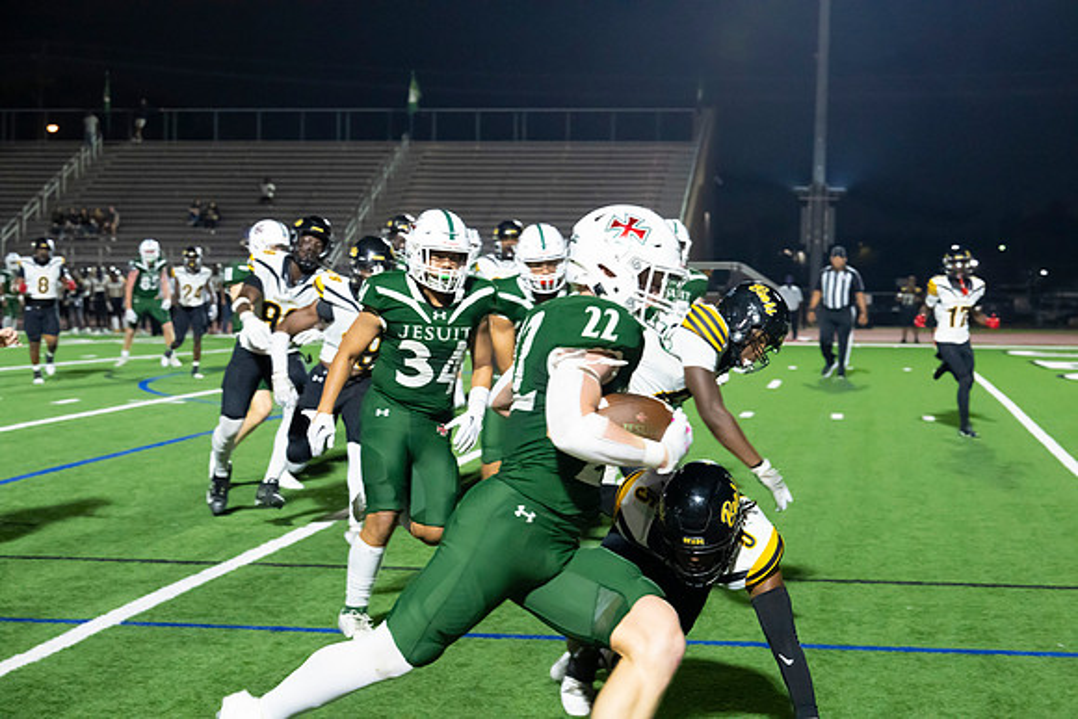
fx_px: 2097
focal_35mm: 70
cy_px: 360
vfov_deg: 19.5
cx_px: 539
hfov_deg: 28.8
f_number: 5.6
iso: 10000
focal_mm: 70
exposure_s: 1/500
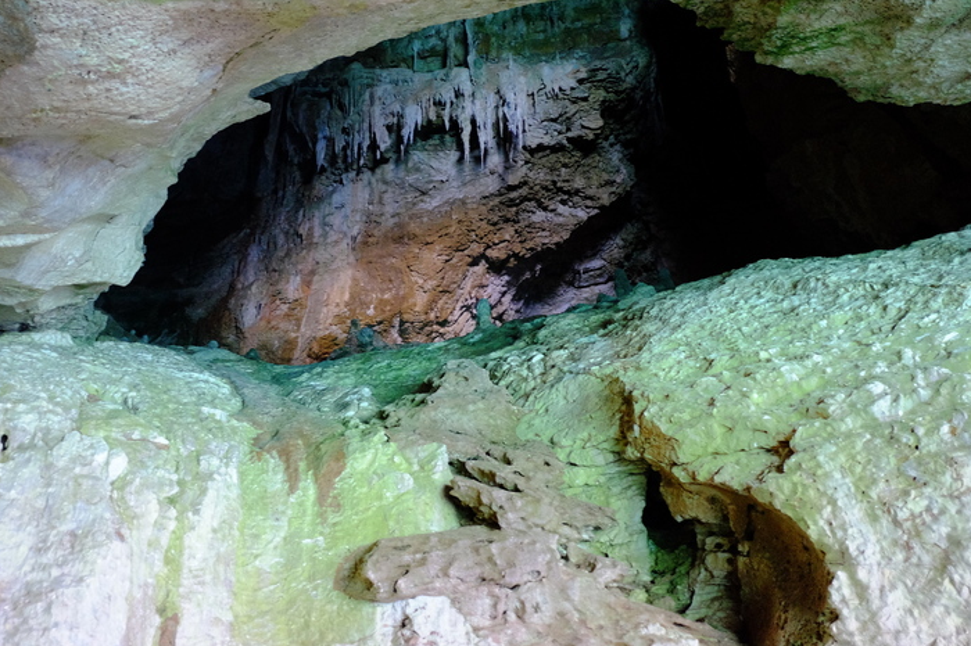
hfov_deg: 48.4
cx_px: 447
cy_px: 278
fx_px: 1078
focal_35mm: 40
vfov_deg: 33.3
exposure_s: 1/60
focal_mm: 23
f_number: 2
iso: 2500
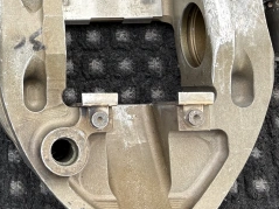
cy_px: -5
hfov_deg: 20.3
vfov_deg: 16.6
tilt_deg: -73.9
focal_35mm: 87
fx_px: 701
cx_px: -98
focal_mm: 5.96
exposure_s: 1/221
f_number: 1.6
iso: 40
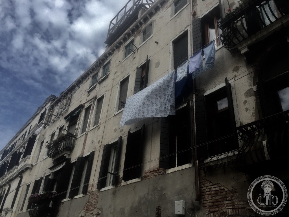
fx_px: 242
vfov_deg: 48.2
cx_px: 144
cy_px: 108
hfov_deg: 61.7
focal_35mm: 29
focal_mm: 4.15
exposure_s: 1/1522
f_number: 2.2
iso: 32
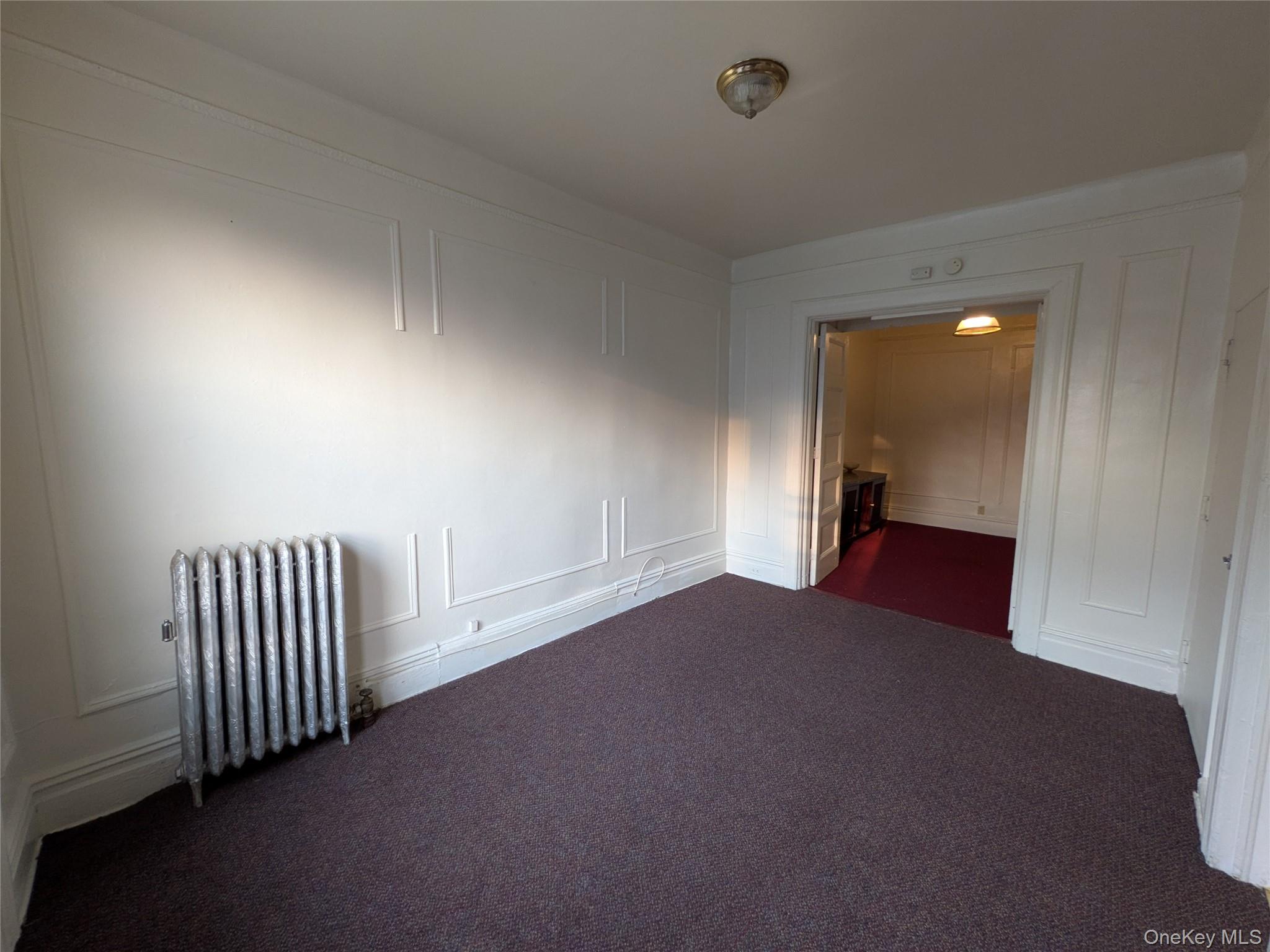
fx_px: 514
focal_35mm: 14
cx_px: 635
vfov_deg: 85.7
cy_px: 476
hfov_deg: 102.1
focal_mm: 1.83
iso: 107
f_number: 2.2
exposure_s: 1/30
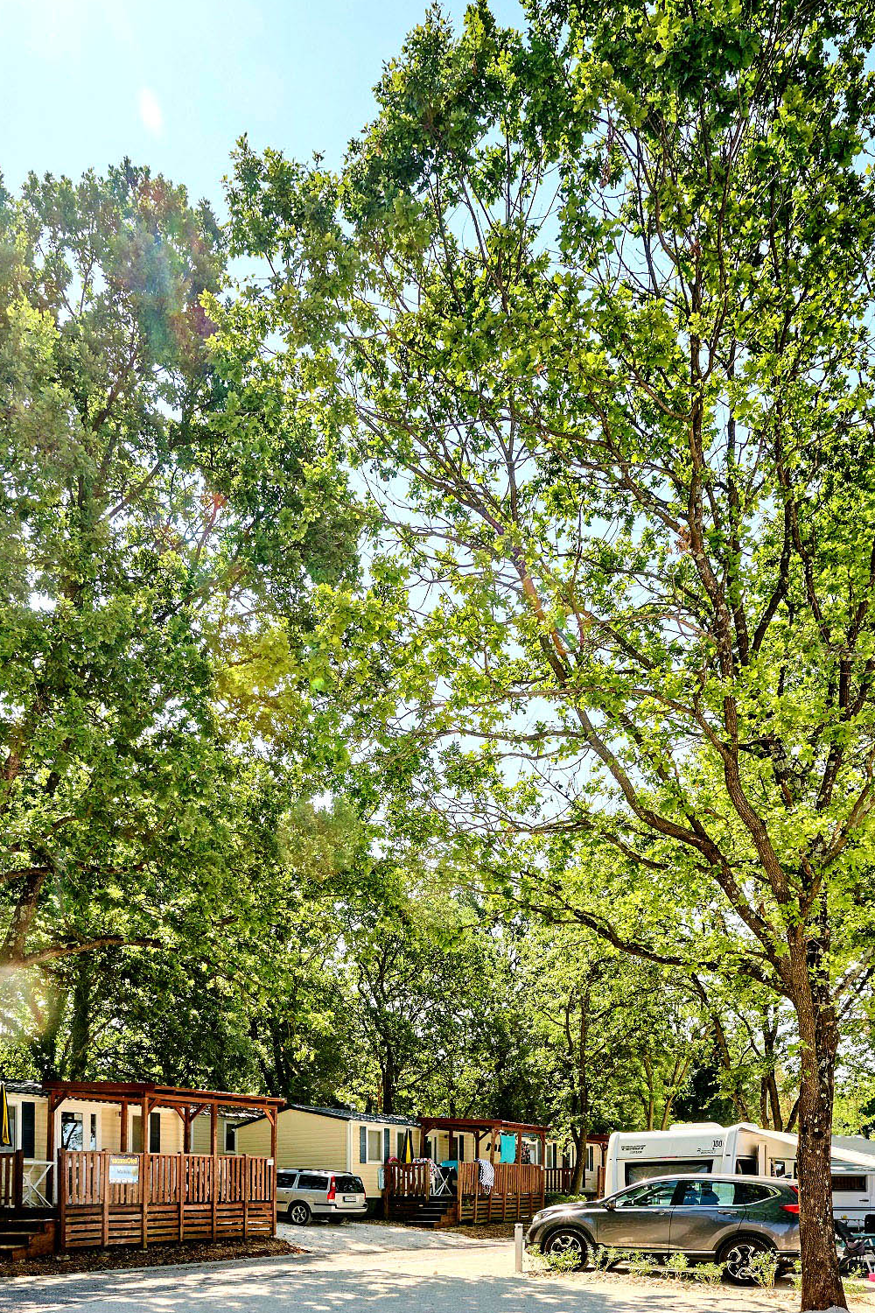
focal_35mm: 28
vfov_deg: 64.3
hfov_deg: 46.1
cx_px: 336
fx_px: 1021
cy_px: 842
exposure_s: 1/100
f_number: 9
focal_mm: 14
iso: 64
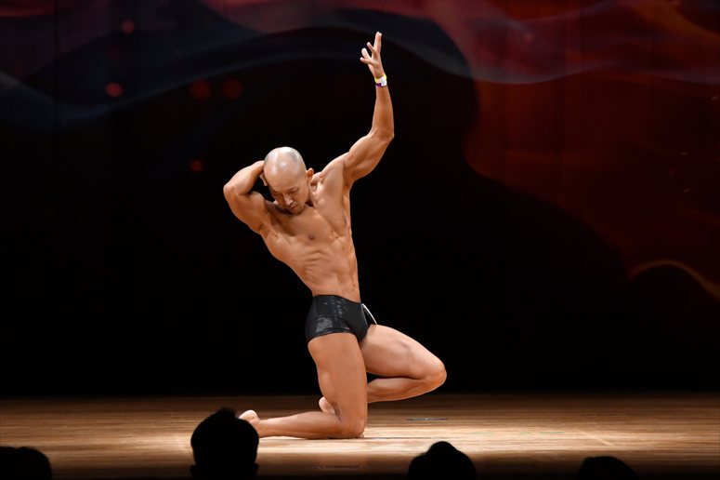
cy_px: 240
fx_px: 5098
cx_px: 360
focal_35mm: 255
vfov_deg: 5.4
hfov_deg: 8.1
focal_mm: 170
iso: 3200
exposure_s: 1/400
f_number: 5.6
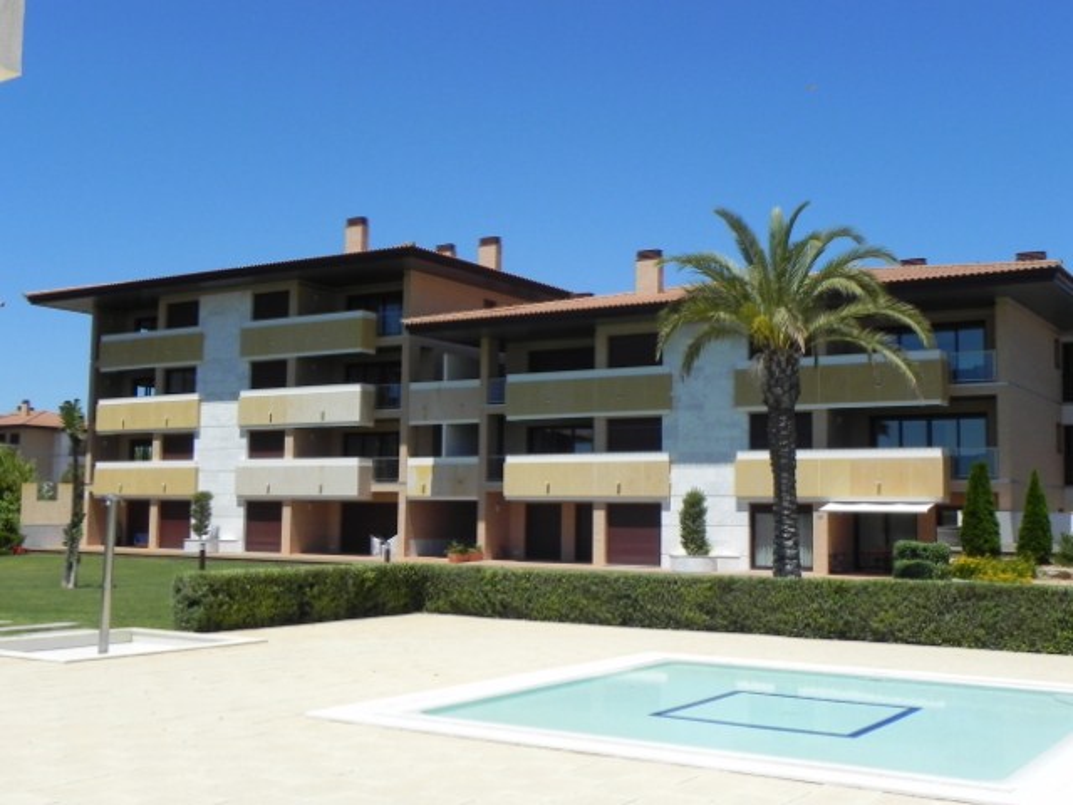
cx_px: 536
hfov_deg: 45.8
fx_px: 1271
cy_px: 402
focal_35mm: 41
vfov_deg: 35.1
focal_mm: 7.3
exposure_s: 1/438
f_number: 8
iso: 160
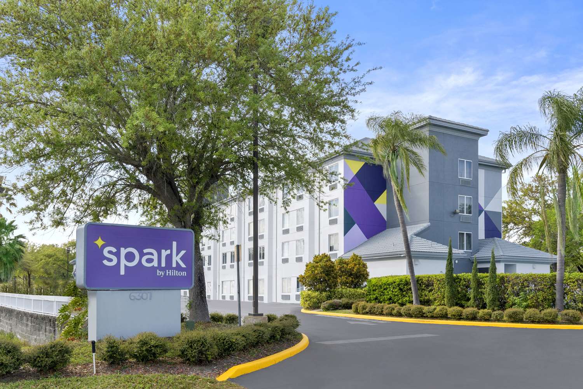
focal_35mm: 30
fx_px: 486
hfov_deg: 61.9
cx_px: 292
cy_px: 194
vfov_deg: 43.6
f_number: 11
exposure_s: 1/200
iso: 200
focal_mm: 20
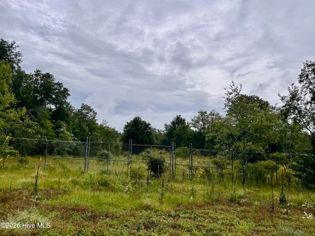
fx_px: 237
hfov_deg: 67.3
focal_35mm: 26
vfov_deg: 53.1
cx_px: 158
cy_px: 118
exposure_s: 1/5076
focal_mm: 5.7
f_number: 1.5
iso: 50
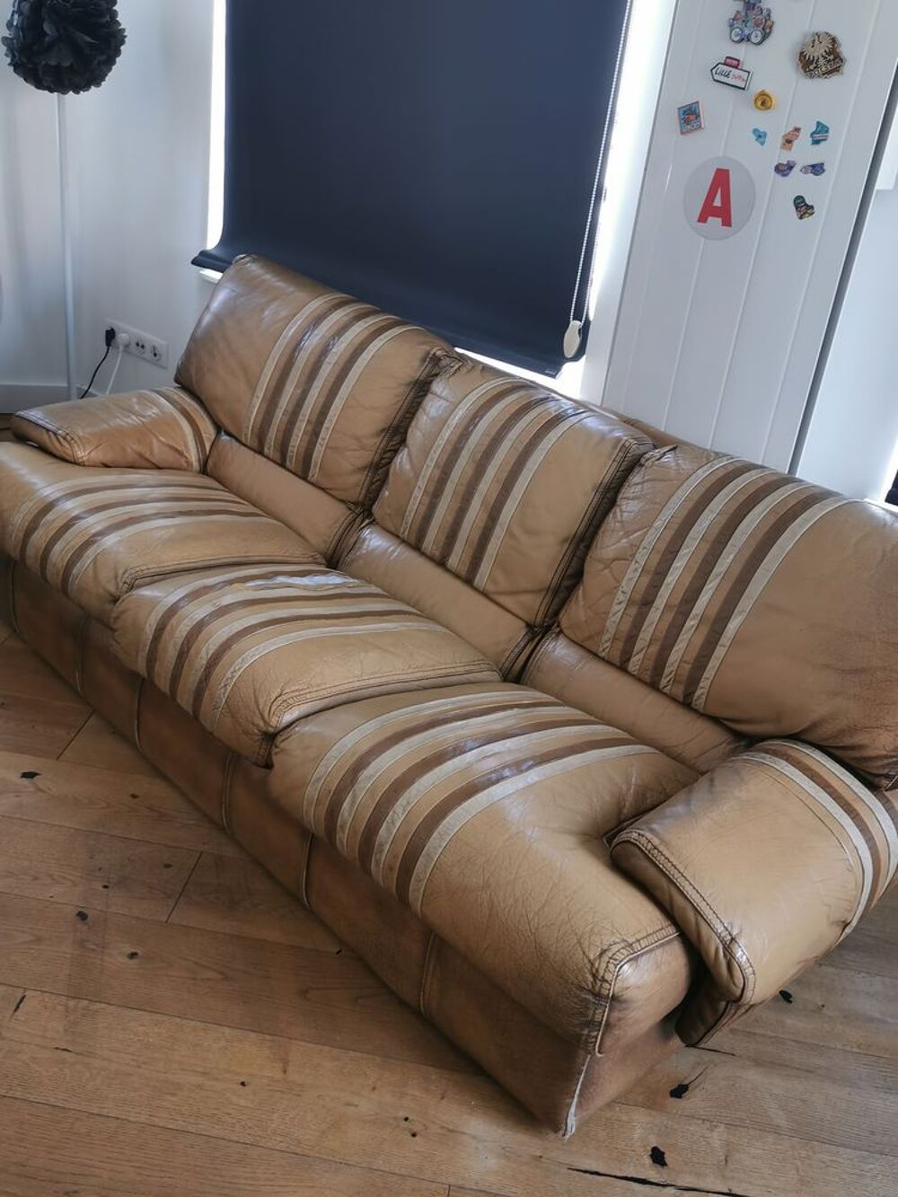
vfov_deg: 54.0
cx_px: 449
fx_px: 1176
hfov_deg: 41.8
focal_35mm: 34
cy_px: 598
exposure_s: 1/50
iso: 125
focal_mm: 5.58
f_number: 1.8
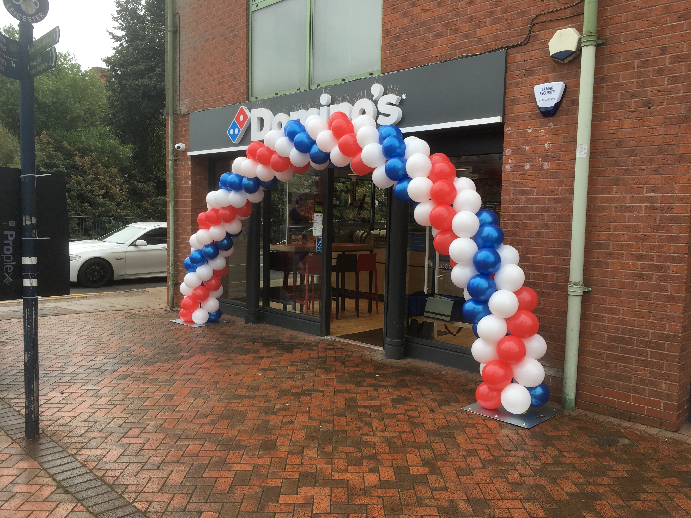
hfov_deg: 61.7
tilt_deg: -3.6
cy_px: 259
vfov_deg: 48.2
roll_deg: -1.7
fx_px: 579
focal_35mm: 29
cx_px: 346
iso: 25
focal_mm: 4.15
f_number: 2.2
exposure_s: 1/198
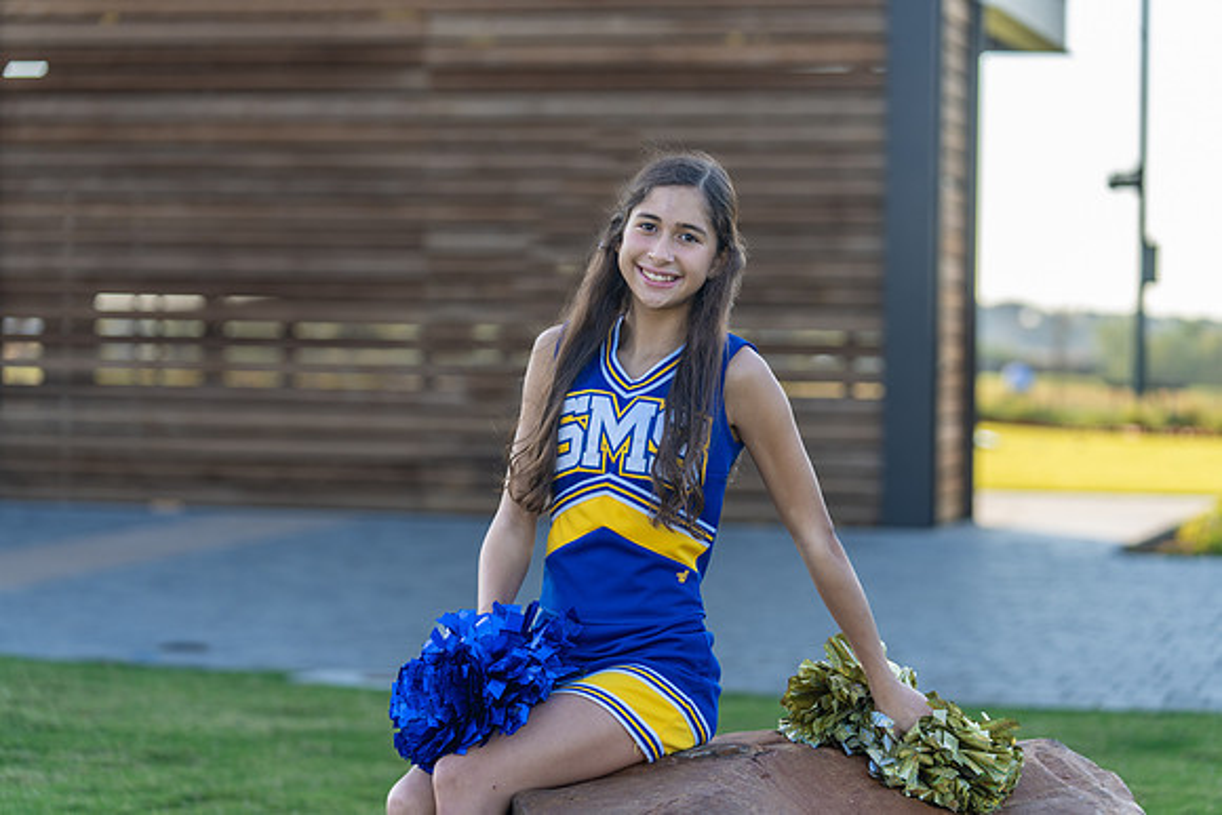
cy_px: 408
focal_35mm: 99
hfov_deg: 20.6
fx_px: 3361
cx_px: 611
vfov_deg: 13.8
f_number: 3.2
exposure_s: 1/400
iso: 100
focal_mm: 99
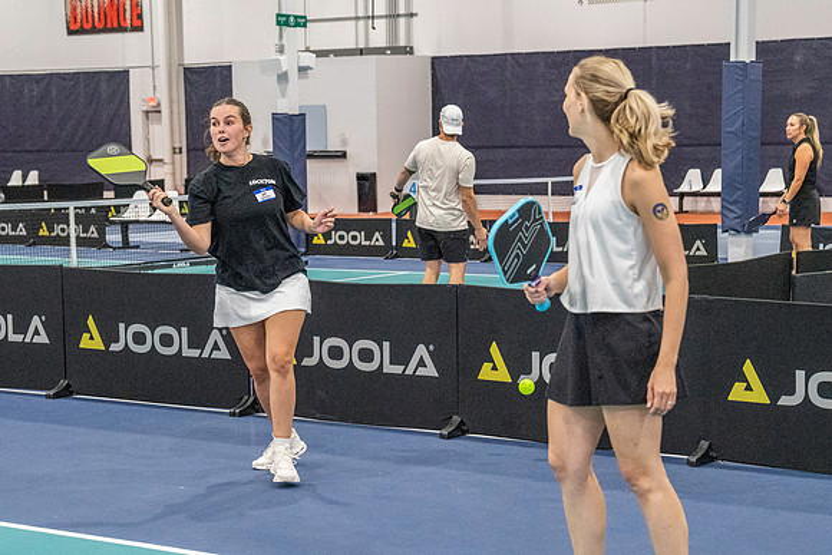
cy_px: 365
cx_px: 413
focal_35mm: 81
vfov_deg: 16.8
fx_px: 1874
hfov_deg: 25.0
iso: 8000
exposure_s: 1/800
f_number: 4
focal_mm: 50
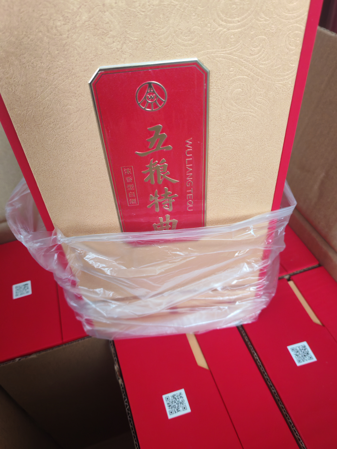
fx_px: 350
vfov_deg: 65.3
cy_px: 224
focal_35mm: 27
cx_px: 168
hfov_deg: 51.4
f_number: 1.95
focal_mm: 5.52
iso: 640
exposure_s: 1/33
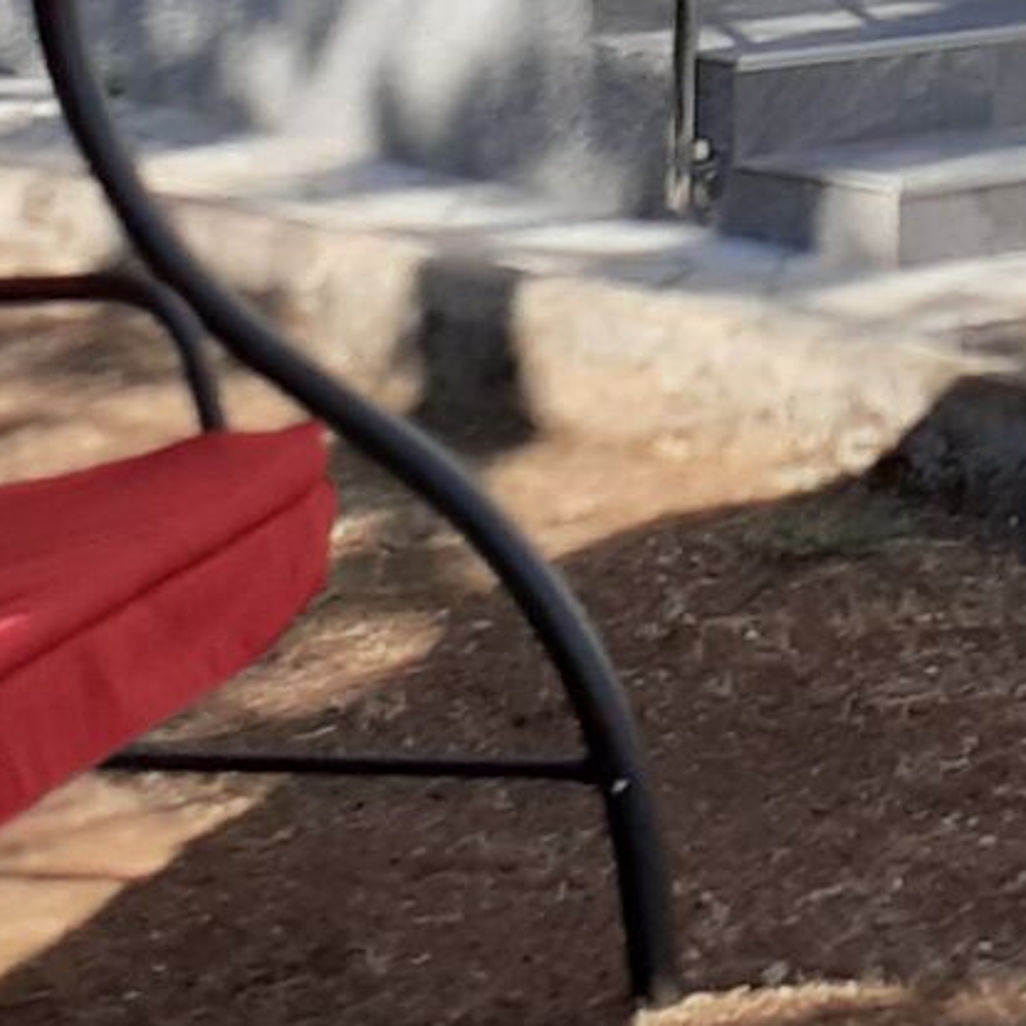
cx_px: 1117
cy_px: -786
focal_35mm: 161
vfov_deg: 10.3
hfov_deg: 10.7
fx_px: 5399
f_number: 1.9
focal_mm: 3.6
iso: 40
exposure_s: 1/2618
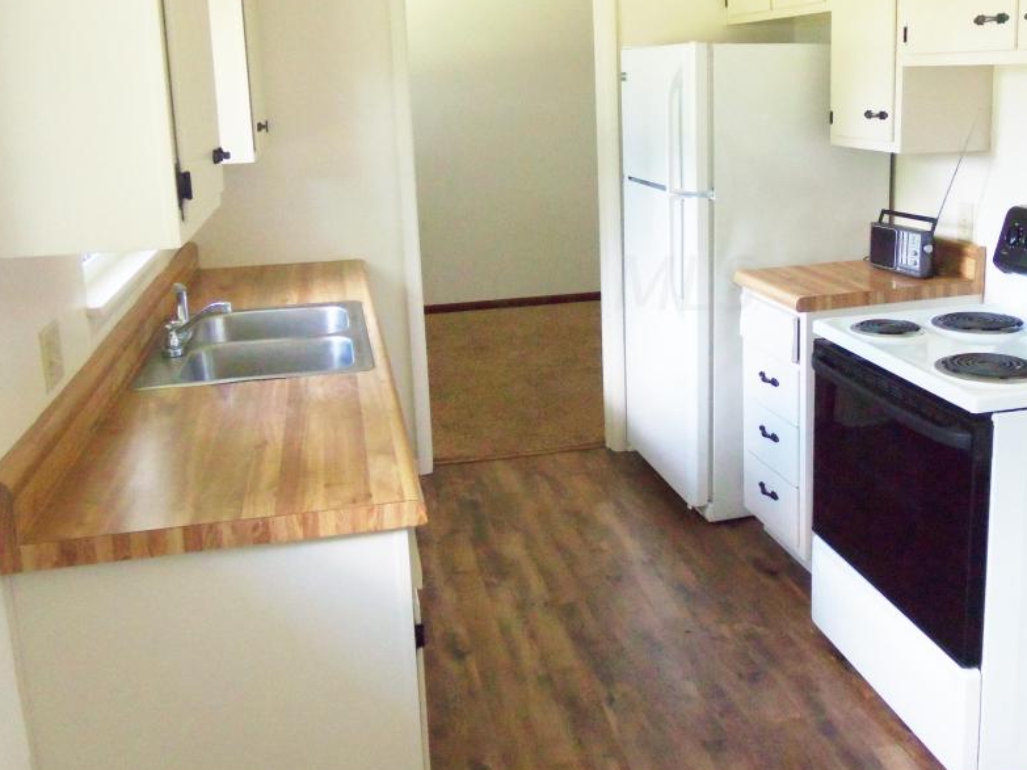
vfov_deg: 41.4
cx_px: 622
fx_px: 1009
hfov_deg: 53.5
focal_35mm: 34
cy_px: 282
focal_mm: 4.7
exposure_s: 1/40
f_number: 3.2
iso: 400
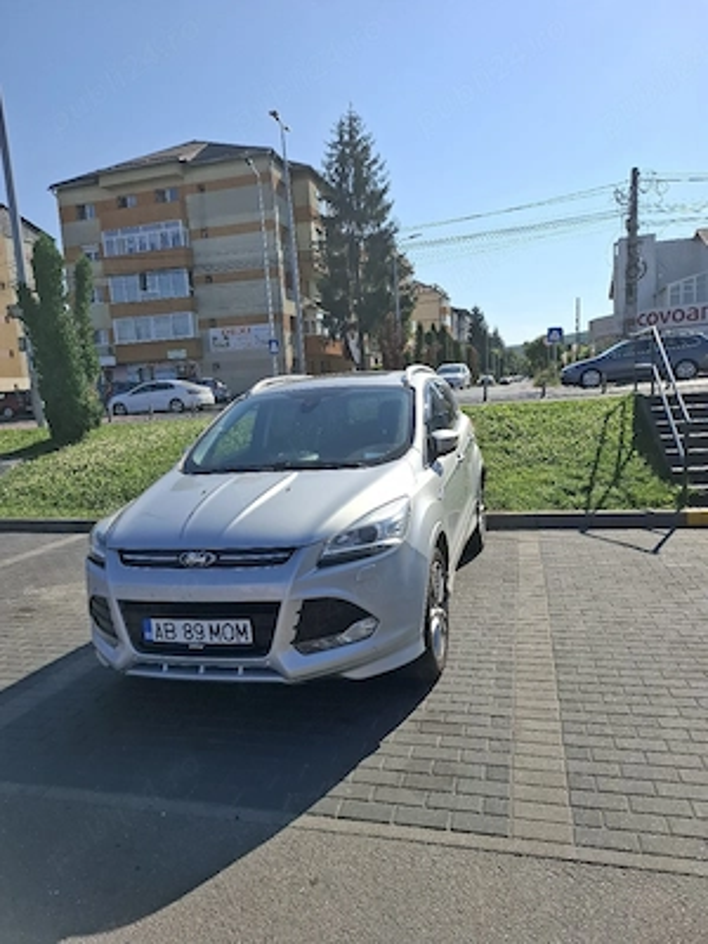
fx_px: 627
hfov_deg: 58.9
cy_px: 472
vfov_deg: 73.9
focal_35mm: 23
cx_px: 354
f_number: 1.8
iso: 50
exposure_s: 1/3333
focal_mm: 5.54
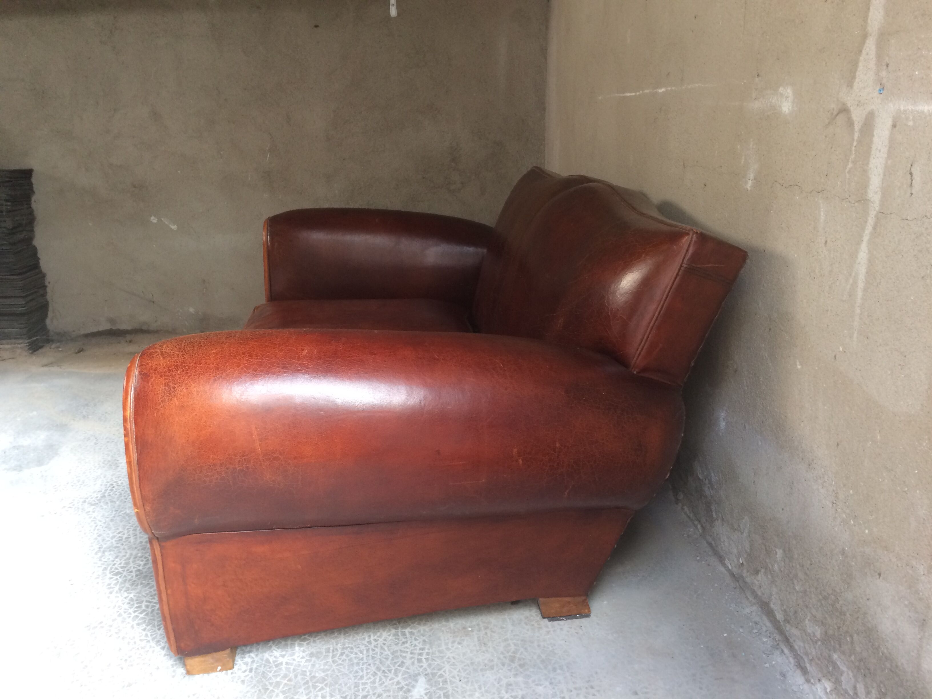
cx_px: 466
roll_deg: +3.3
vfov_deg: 48.2
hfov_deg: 61.7
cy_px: 350
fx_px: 781
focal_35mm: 29
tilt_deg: -18.2
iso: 64
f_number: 2.2
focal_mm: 4.15
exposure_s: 1/33
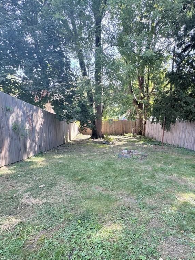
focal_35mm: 19
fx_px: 143
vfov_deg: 83.9
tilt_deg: -11.5
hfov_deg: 67.8
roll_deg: -1.7
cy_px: 152
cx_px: 120
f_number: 2.2
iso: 64
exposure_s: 1/99
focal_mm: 2.22
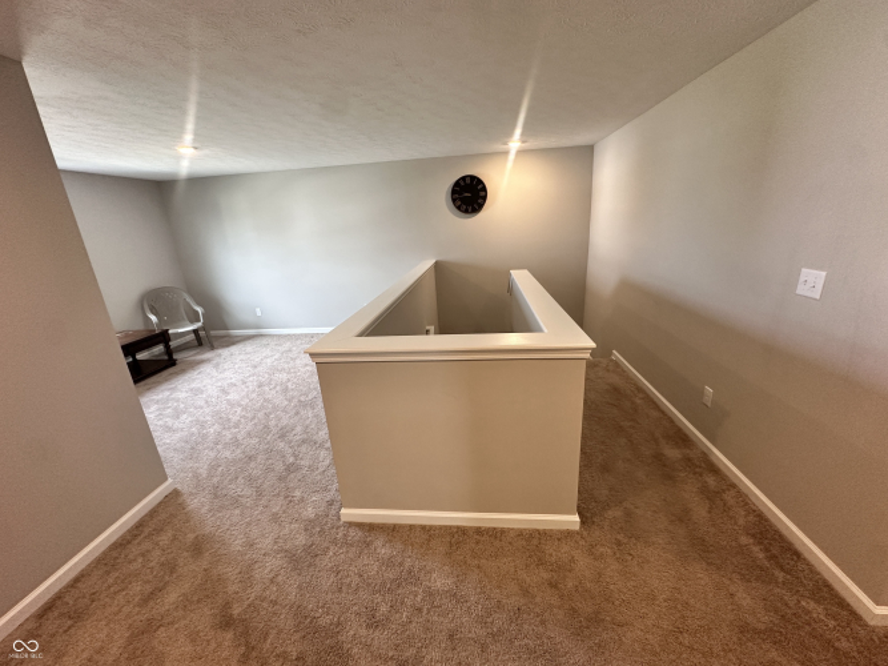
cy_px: 333
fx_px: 359
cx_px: 444
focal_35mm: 14
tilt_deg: -18.1
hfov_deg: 102.1
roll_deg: +3.6
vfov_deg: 85.7
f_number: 2.2
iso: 250
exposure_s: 1/120
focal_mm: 2.22
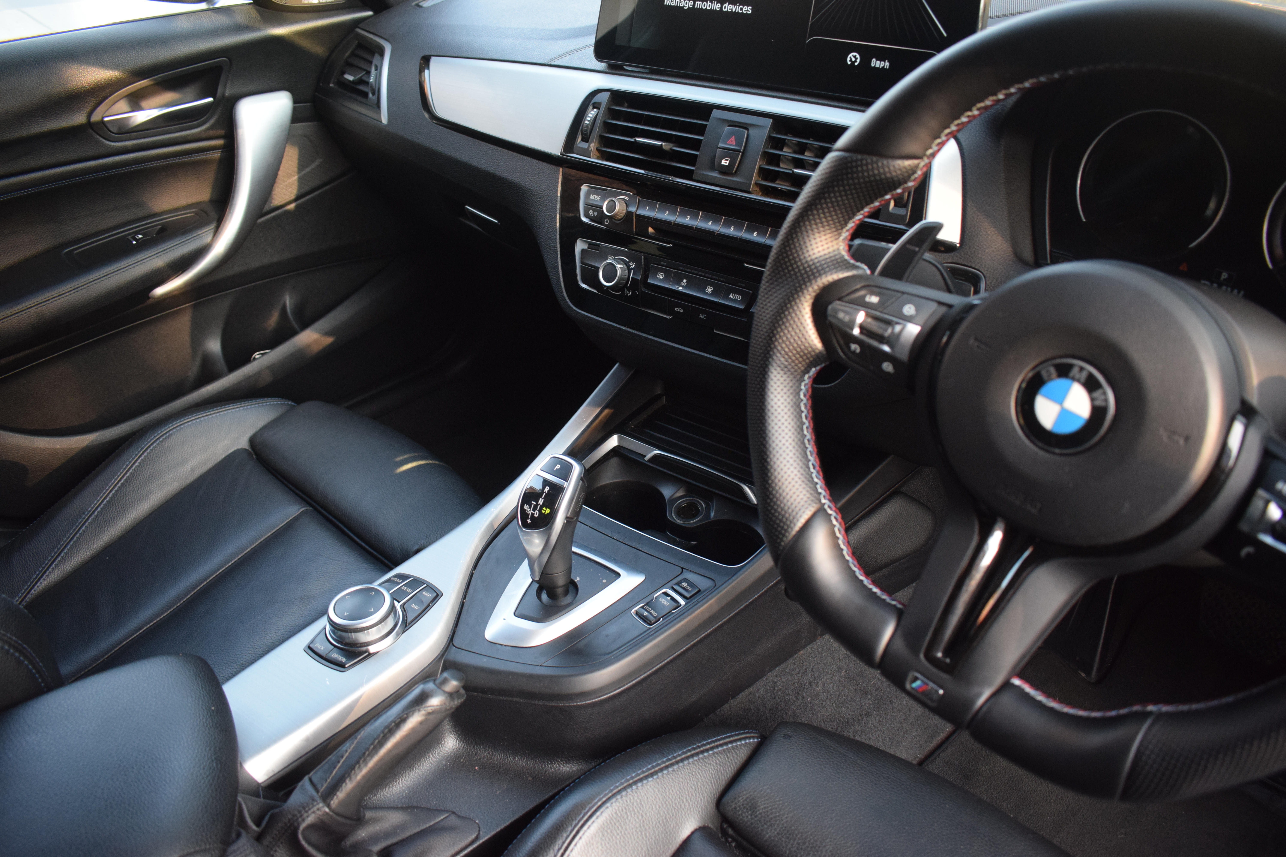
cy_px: 428
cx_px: 643
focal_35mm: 27
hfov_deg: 67.4
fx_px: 964
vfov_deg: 47.9
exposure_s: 1/250
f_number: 4
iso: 1600
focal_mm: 18
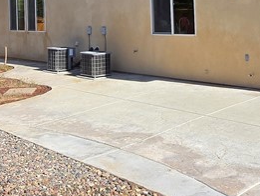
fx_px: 383
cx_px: 116
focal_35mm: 51
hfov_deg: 37.4
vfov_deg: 27.1
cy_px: 3
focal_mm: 2.2
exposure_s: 1/3042
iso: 100
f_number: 2.2
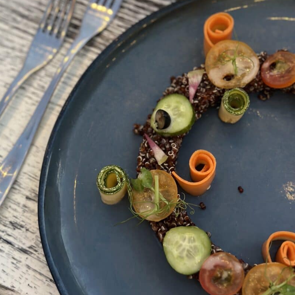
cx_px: 147
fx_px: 550
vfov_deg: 29.8
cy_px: 98
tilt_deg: -66.2
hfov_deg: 30.0
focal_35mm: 57
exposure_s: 1/30
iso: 640
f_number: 1.78
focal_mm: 6.86
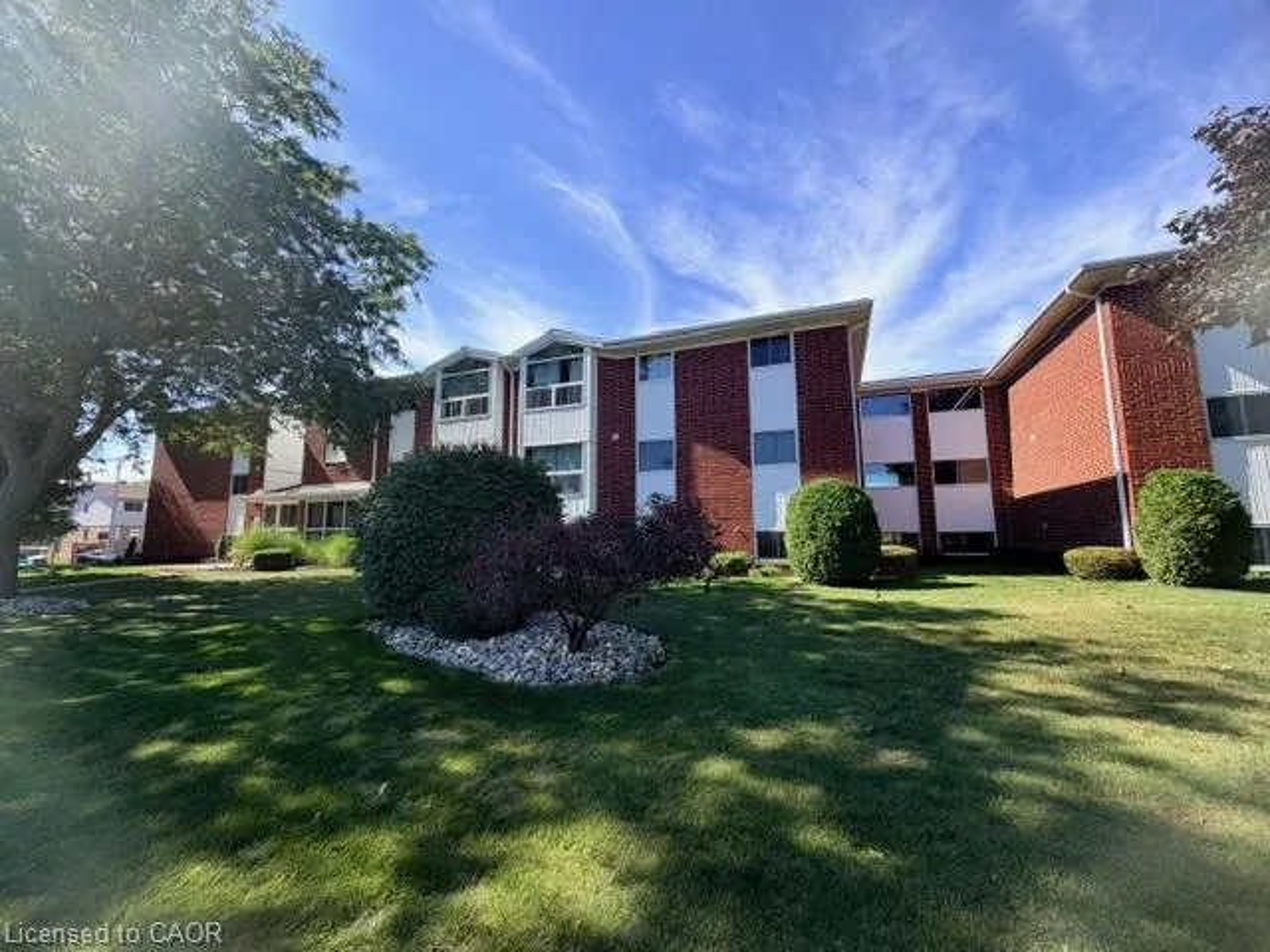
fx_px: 514
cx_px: 635
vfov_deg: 85.7
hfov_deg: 102.1
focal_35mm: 14
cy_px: 476
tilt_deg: +8.4
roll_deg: +0.6
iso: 40
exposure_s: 1/701
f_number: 2.2
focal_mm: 2.22
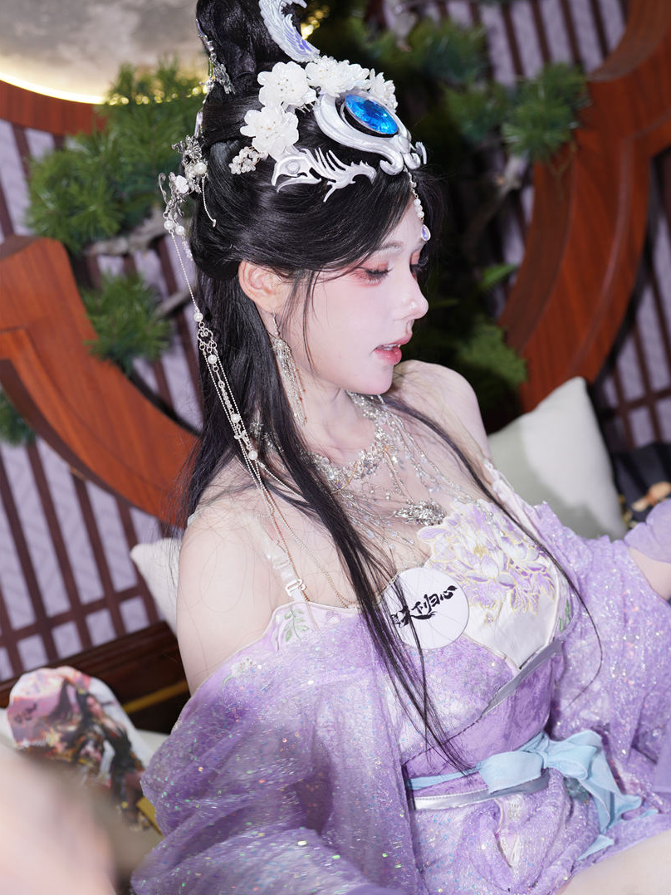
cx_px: 336
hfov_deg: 18.7
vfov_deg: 24.7
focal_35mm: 79
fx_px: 2043
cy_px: 463
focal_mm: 72
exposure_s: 1/250
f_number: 4.5
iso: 200
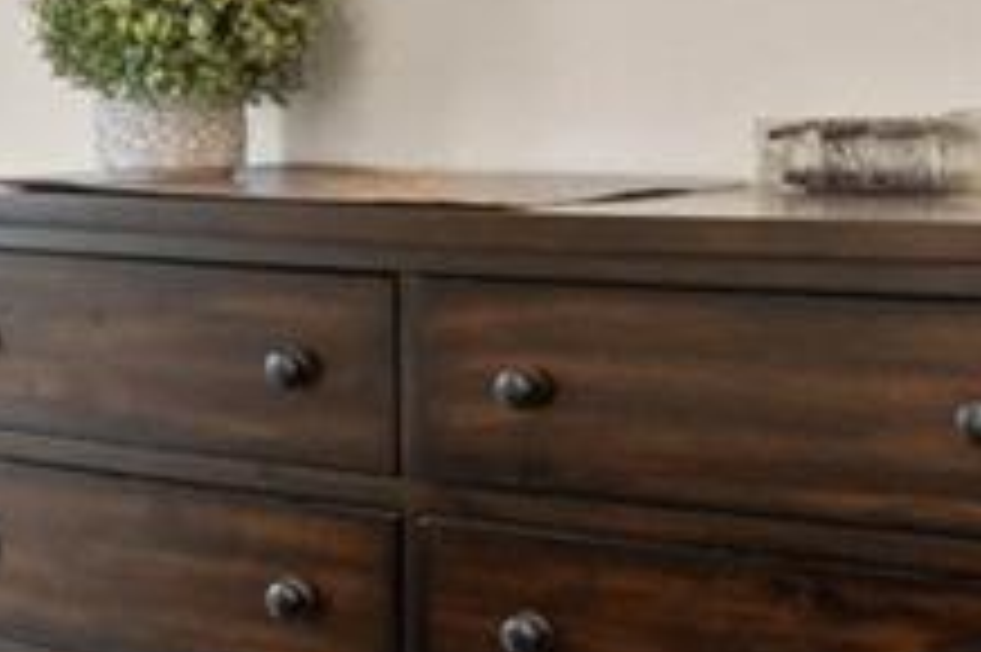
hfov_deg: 16.0
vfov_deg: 12.4
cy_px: 99
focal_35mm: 110
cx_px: -742
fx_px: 2995
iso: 200
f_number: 10
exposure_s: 1/1.25
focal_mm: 10
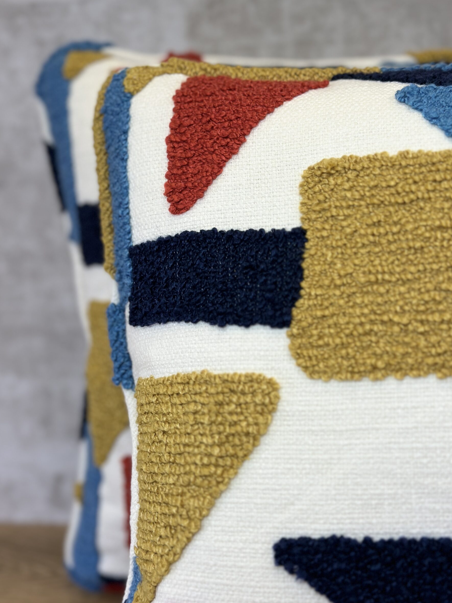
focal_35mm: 52
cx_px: 229
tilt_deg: -10.3
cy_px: 298
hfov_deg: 28.0
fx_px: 905
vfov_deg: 36.8
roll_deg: +1.9
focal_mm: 6.86
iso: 80
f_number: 1.78
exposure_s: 1/264
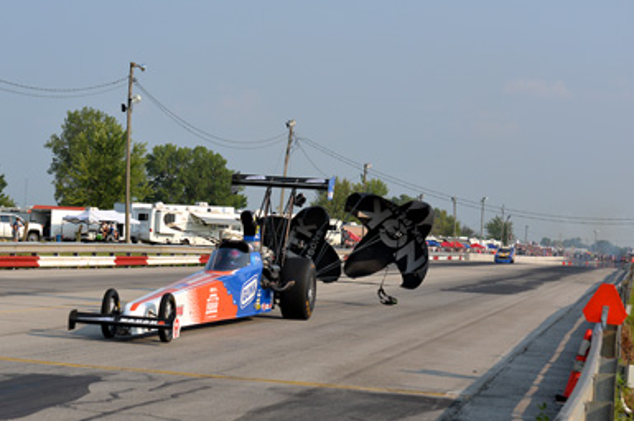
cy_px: 231
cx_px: 240
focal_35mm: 91
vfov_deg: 15.0
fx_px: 1601
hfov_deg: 22.3
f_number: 7.1
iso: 400
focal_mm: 70
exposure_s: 1/1600
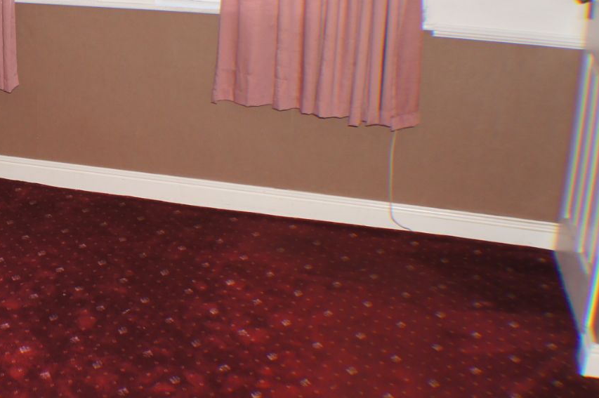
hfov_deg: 26.6
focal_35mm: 72
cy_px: 100
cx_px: 2
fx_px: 1197
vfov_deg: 18.8
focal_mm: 20
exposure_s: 1/60
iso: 400
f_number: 4
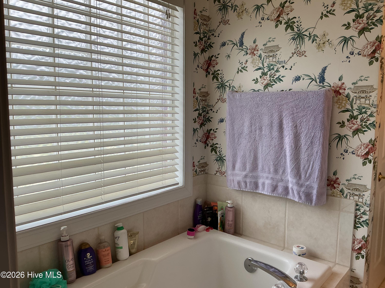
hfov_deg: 61.7
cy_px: 144
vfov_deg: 48.2
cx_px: 192
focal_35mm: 29
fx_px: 323
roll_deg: +0.1
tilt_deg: -6.9
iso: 25
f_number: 1.8
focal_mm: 3
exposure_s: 1/386
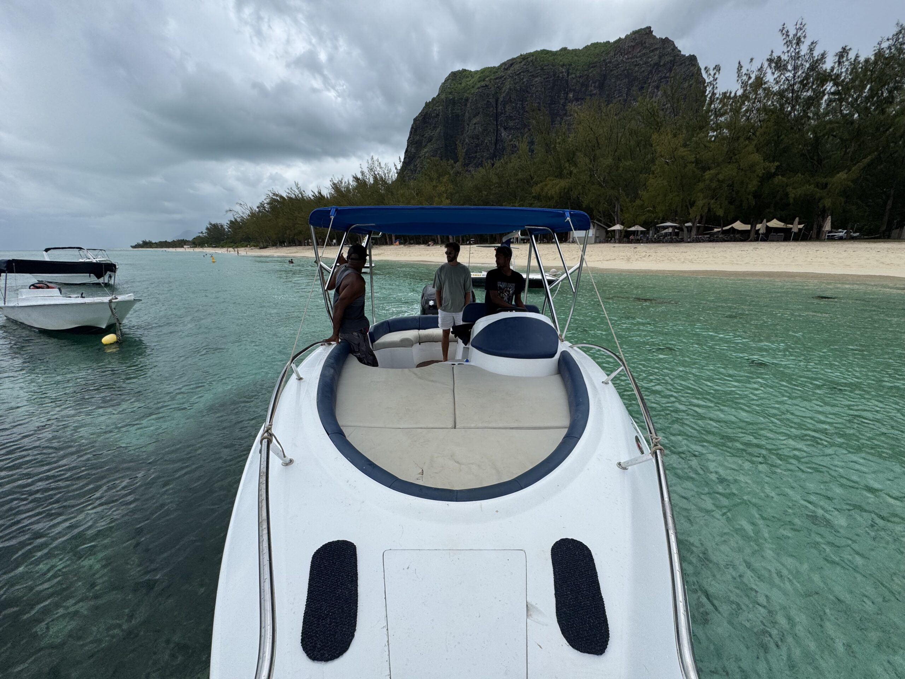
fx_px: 366
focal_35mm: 14
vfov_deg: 85.7
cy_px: 340
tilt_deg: -14.9
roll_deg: +1.2
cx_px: 452
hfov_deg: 102.1
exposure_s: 1/3906
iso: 40
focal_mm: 2.22
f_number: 2.2
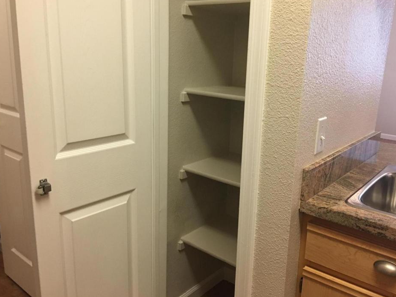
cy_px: 138
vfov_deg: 44.1
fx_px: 366
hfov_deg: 56.8
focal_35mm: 32
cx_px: 206
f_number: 2.2
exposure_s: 1/15
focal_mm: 4.15
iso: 100
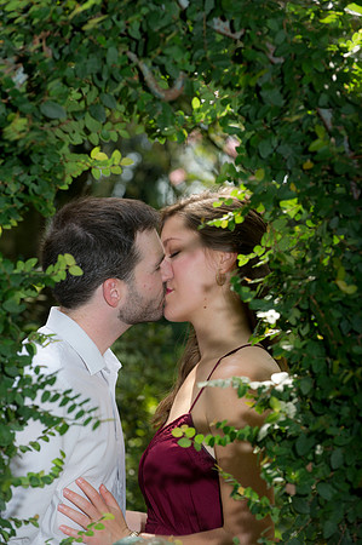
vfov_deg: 12.1
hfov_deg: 8.1
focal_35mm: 170
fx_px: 2570
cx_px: 181
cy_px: 272
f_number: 6.3
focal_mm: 170
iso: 320
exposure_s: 1/250
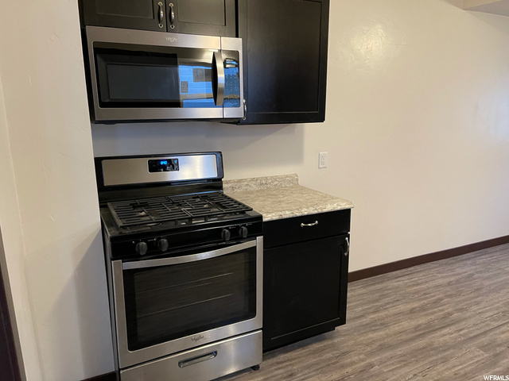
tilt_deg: -12.1
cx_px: 254
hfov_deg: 67.3
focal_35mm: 26
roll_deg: +0.7
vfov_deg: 53.1
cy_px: 190
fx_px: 382
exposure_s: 1/60
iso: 500
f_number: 1.6
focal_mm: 5.1
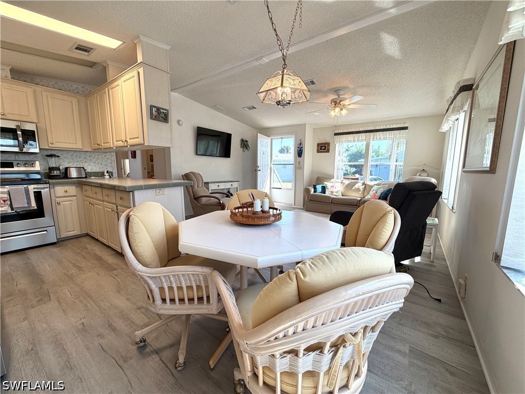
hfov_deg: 102.1
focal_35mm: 14
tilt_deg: -8.4
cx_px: 262
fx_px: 212
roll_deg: -0.5
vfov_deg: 85.7
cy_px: 197
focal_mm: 2.22
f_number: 2.2
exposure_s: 1/120
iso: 80
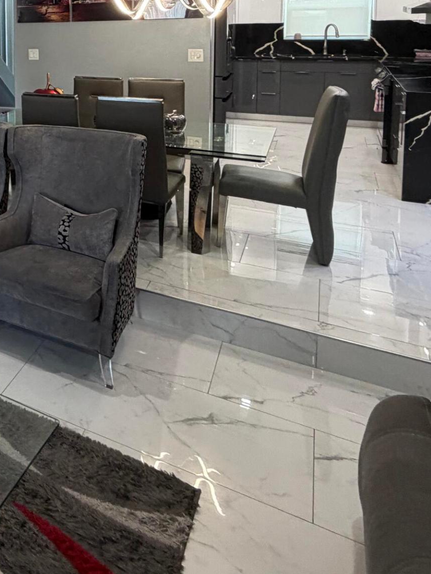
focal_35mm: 35
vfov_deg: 47.7
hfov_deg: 29.8
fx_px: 581
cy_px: 66
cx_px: -166
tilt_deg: -2.9
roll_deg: +4.3
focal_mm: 2.22
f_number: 2.2
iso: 200
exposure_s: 1/60
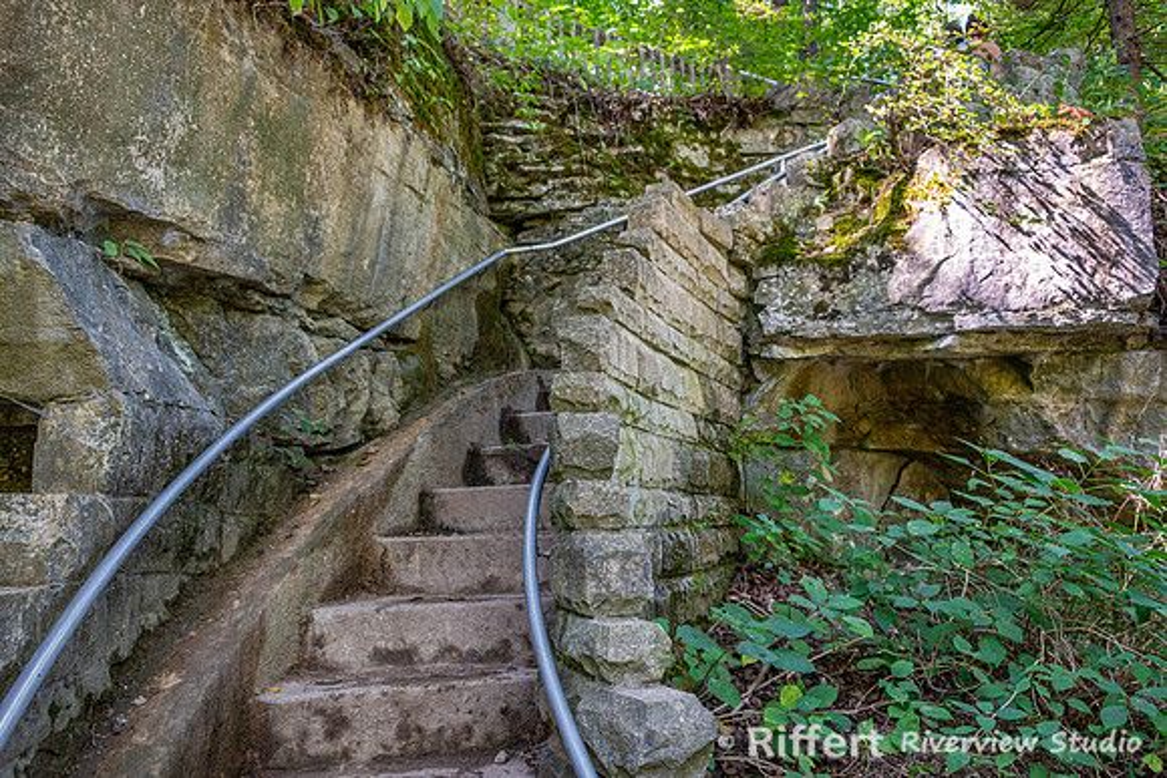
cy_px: 389
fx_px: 908
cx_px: 584
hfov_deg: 65.5
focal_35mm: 28
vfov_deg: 46.4
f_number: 5
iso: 900
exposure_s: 1/125
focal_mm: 28
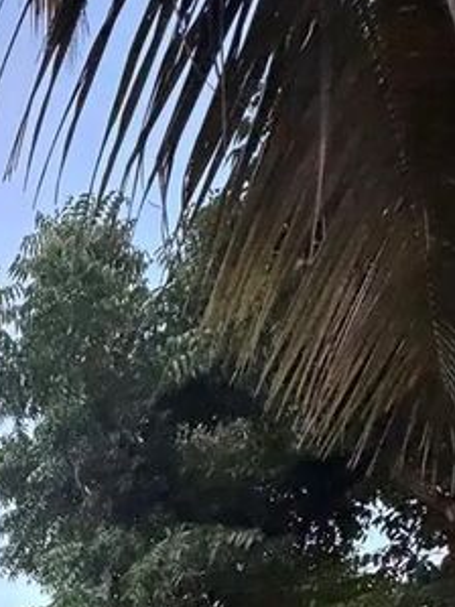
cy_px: 779
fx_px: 702
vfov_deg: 34.2
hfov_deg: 29.5
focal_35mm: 40
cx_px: -126
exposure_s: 1/52
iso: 1250
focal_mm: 2.22
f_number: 2.2
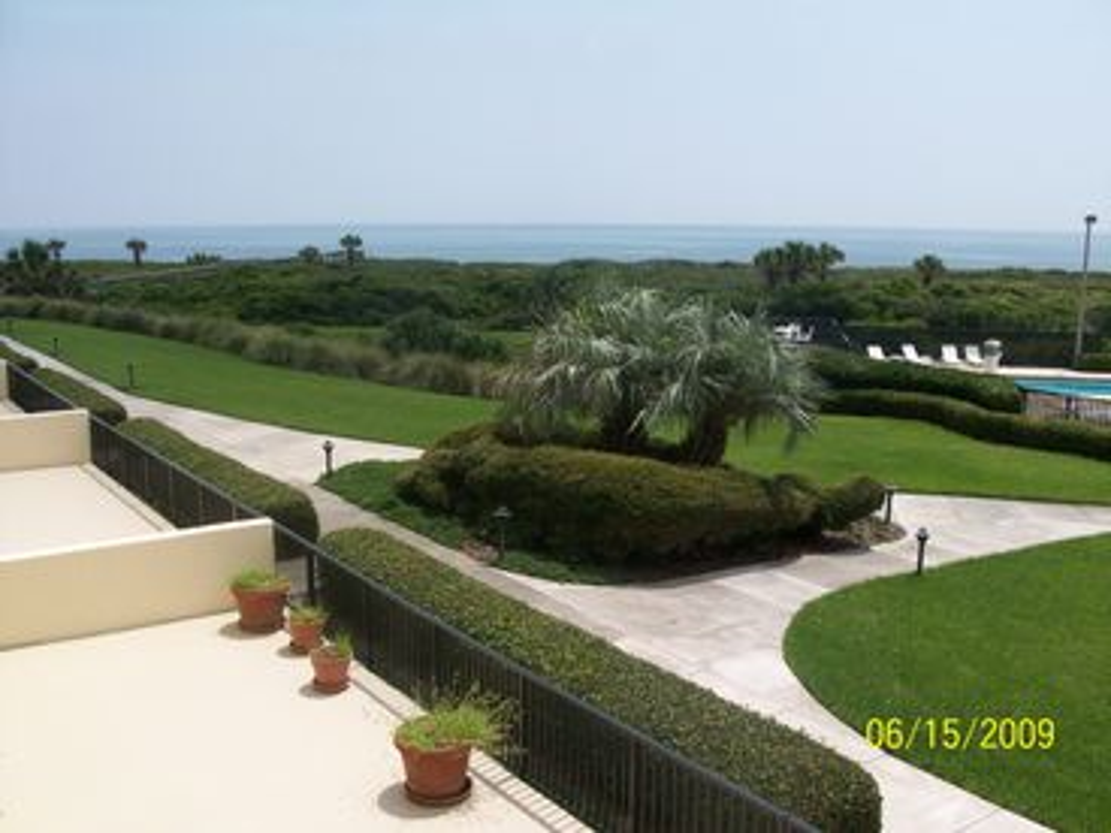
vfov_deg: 41.8
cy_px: 416
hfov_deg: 54.0
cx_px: 556
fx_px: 1091
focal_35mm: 34
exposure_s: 1/440
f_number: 5.5
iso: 64
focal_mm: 5.7
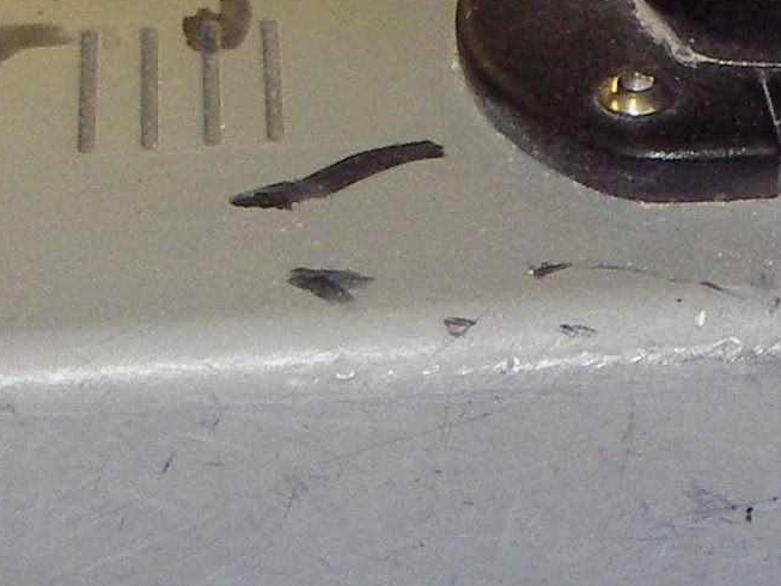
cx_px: 1076
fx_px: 3362
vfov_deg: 10.0
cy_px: 307
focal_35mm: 149
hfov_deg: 12.7
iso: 100
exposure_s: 1/30
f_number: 3.3
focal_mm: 6.3
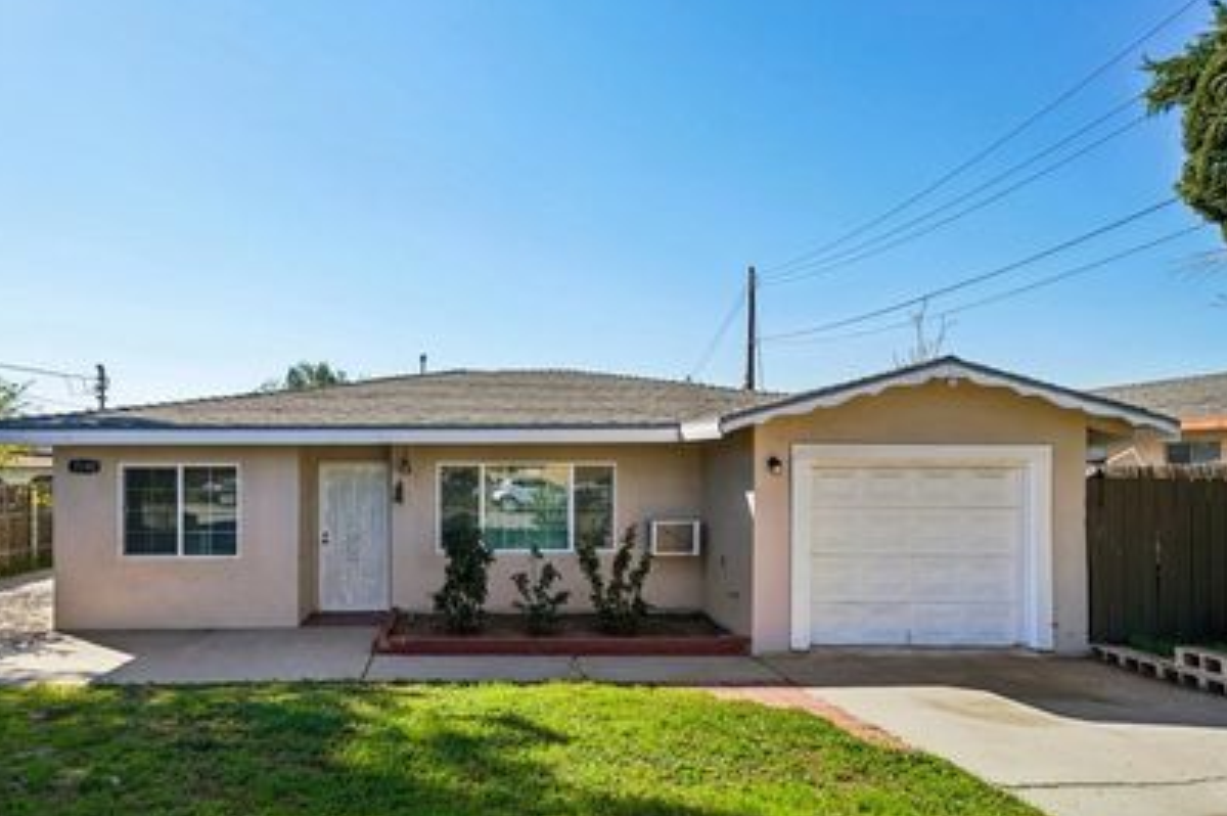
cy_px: 428
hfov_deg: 83.2
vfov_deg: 61.8
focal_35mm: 20
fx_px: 681
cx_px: 500
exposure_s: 1/160
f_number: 9
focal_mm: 16
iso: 100
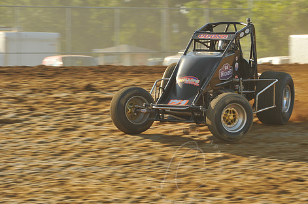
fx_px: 2000
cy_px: 107
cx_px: 184
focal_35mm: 234
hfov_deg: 8.8
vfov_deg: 5.9
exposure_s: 1/320
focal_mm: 190
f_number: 9
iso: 400
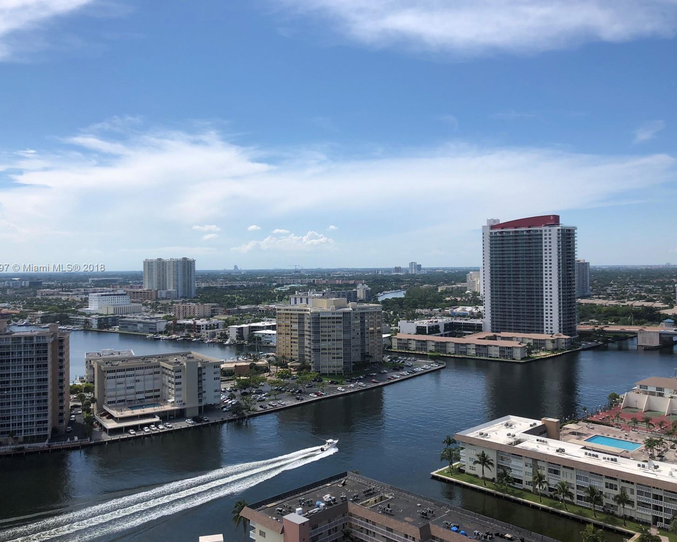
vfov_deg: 48.5
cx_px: 327
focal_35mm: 30
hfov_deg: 58.8
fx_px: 601
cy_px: 268
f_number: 1.8
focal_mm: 4
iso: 25
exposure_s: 1/3745
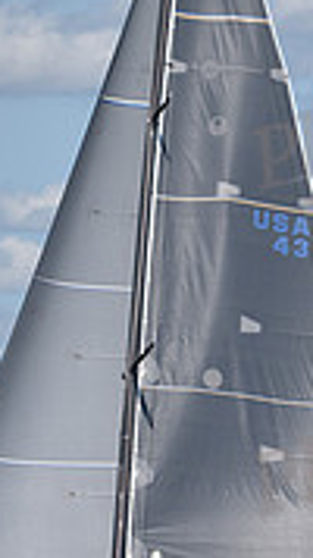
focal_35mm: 683
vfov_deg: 3.2
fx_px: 10087
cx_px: 92
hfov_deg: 1.8
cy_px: 317
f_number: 4
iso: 250
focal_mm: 200
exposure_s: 1/2000
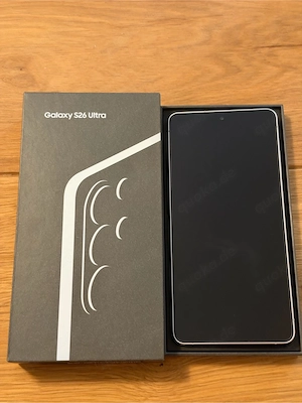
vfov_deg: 39.7
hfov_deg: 30.3
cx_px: 151
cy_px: 202
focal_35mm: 48
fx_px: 558
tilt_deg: -73.0
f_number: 1.48
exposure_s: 1/25
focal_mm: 6.93
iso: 500
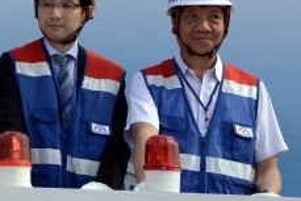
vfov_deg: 10.7
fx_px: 1062
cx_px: -81
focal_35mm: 127
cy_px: -10
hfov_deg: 15.4
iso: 250
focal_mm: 44
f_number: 7.1
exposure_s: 1/800
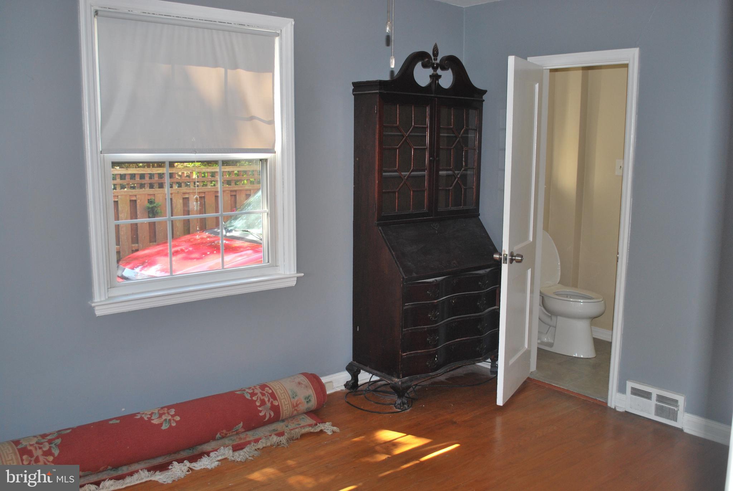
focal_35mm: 33
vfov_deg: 40.1
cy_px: 246
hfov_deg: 57.2
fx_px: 673
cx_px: 366
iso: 200
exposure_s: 1/60
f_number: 4
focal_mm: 22
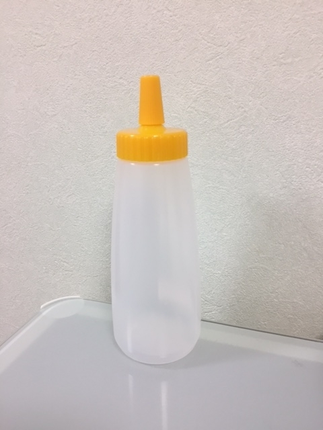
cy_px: 215
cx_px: 162
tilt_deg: -18.2
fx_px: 361
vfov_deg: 61.7
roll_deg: +1.8
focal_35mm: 29
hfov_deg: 48.2
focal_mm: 4.15
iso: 64
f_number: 2.2
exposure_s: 1/30
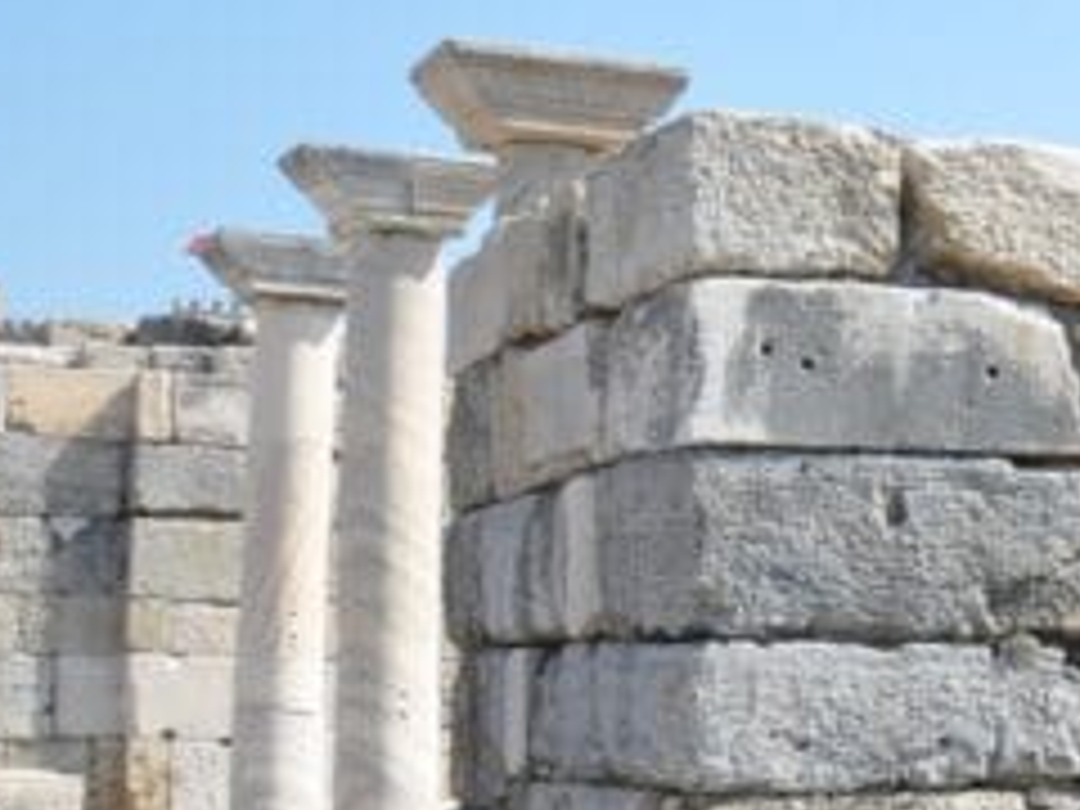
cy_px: 608
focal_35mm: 83
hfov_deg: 20.0
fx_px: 2590
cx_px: 1665
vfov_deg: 17.7
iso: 200
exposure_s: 1/125
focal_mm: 18
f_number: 11
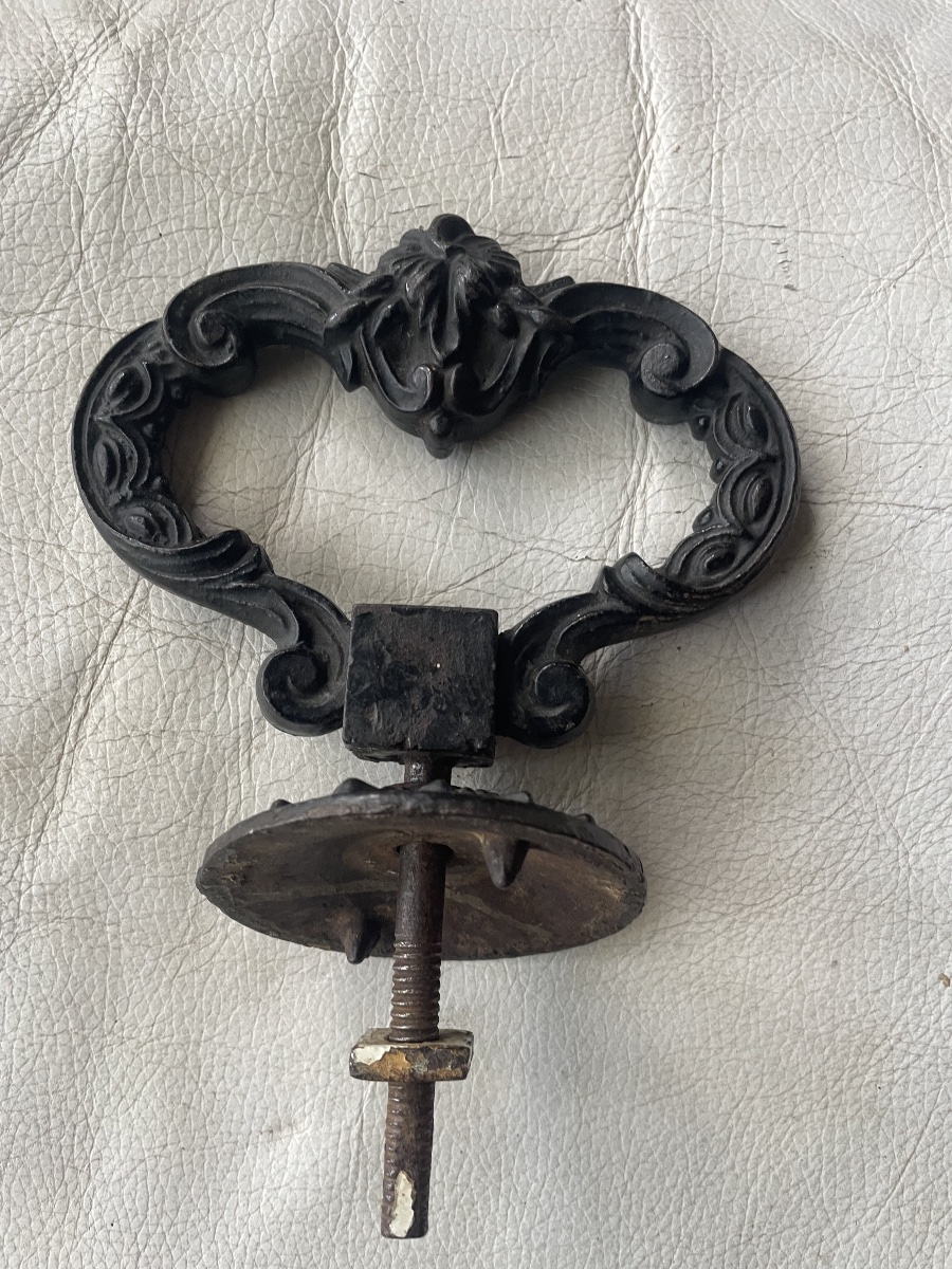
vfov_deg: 67.3
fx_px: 953
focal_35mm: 26
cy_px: 634
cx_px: 476
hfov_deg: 53.1
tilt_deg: -73.2
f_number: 1.6
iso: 125
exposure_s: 1/85
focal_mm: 4.2
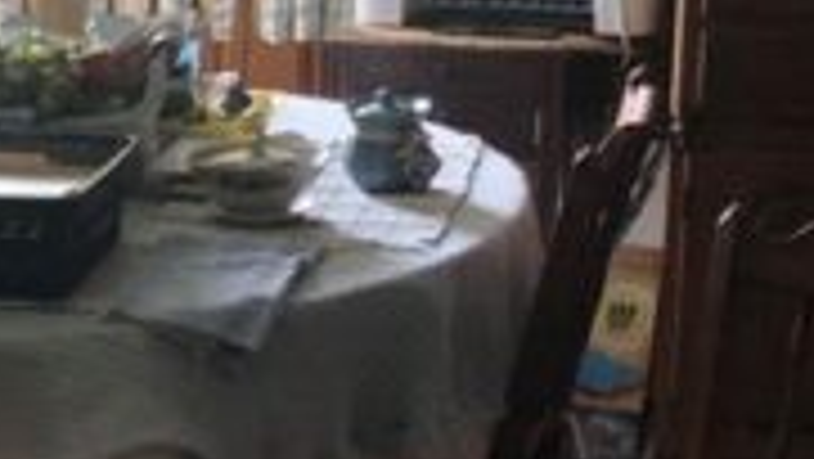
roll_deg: +4.8
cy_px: 477
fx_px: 2915
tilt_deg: -18.7
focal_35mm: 135
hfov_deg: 15.0
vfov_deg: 8.9
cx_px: -324
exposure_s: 1/15
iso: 50
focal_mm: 3.99
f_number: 1.8
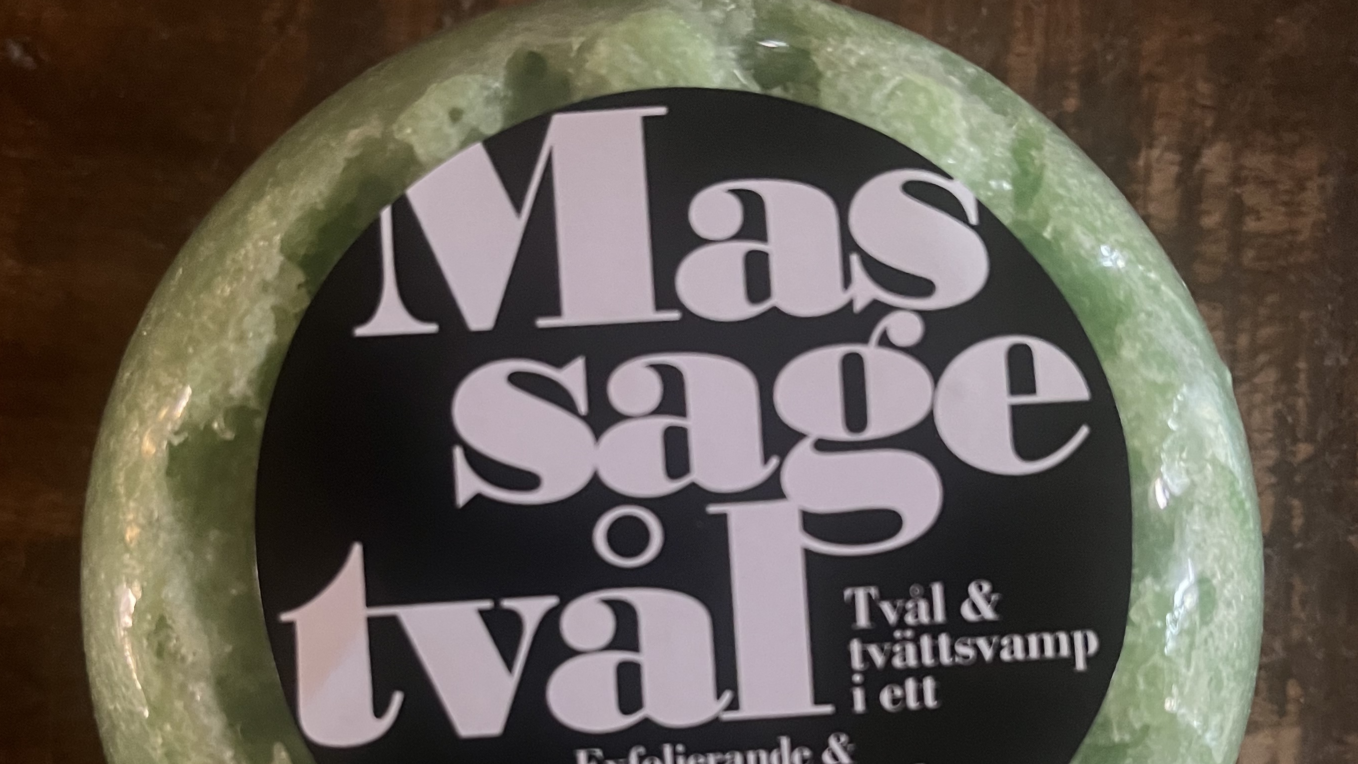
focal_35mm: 42
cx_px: 647
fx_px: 1513
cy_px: 618
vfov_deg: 27.7
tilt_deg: -83.8
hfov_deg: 48.3
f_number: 1.6
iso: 640
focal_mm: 5.1
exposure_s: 1/31
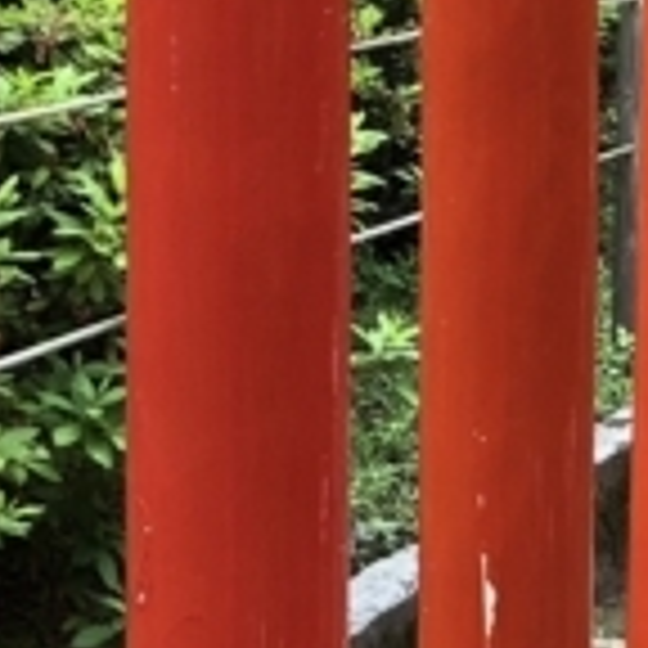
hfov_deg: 9.5
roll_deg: +0.9
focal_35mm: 176
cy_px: 302
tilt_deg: -0.2
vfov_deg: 9.9
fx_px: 3727
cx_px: 1156
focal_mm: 4
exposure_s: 1/120
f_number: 1.8
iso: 32
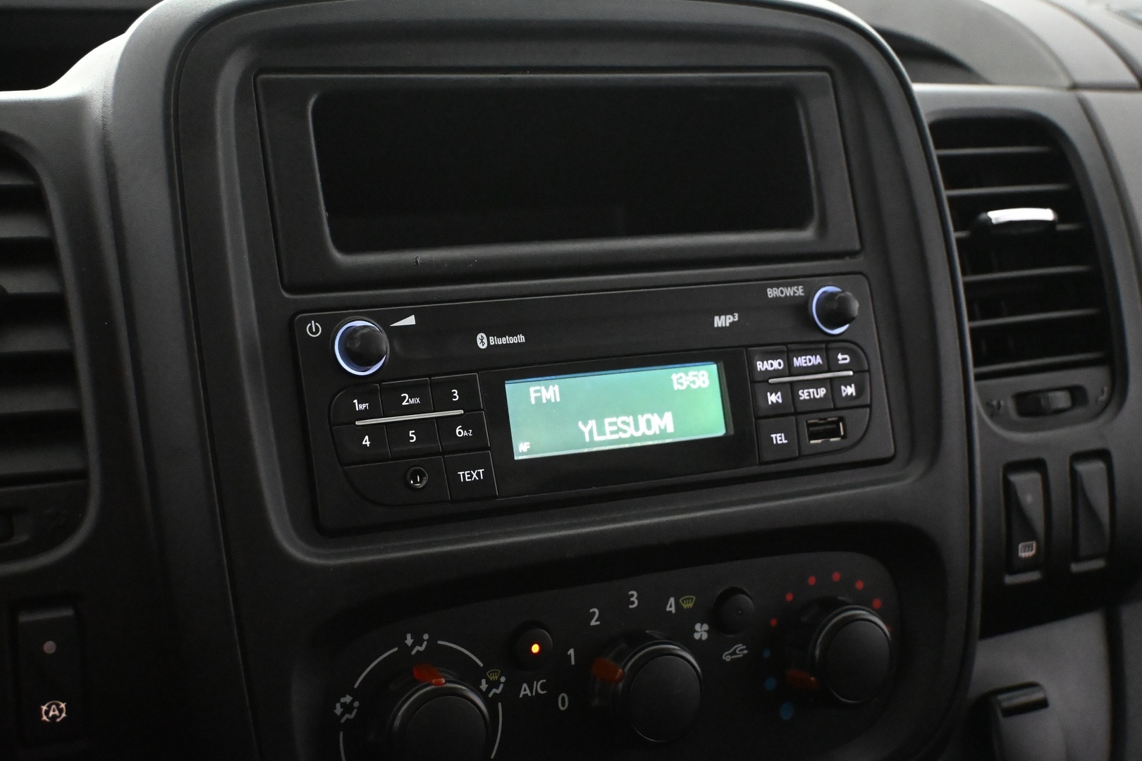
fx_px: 1713
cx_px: 571
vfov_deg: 25.1
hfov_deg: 36.9
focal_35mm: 54
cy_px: 380
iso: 8000
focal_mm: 36
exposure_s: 1/60
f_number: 5.3
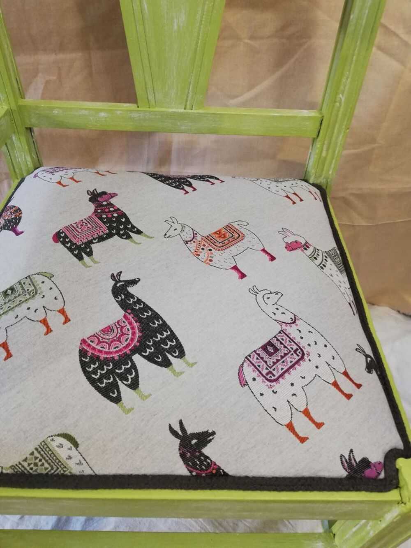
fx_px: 412
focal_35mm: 26
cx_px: 206
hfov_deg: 53.1
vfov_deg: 67.3
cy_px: 274
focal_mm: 3.81
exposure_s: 1/33.3
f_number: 2.2
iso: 250
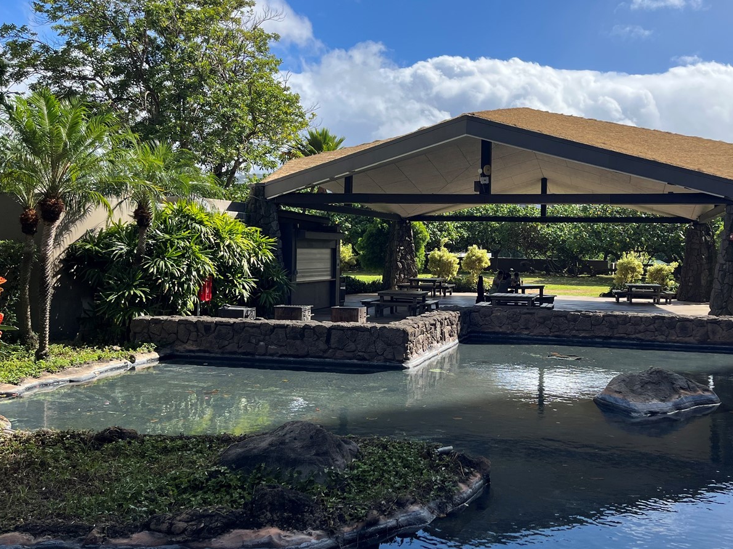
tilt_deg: +1.0
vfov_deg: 40.6
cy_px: 251
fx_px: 741
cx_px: 462
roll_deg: -1.2
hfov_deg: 52.0
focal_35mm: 35
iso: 50
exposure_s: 1/3215
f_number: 1.6
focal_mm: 5.1
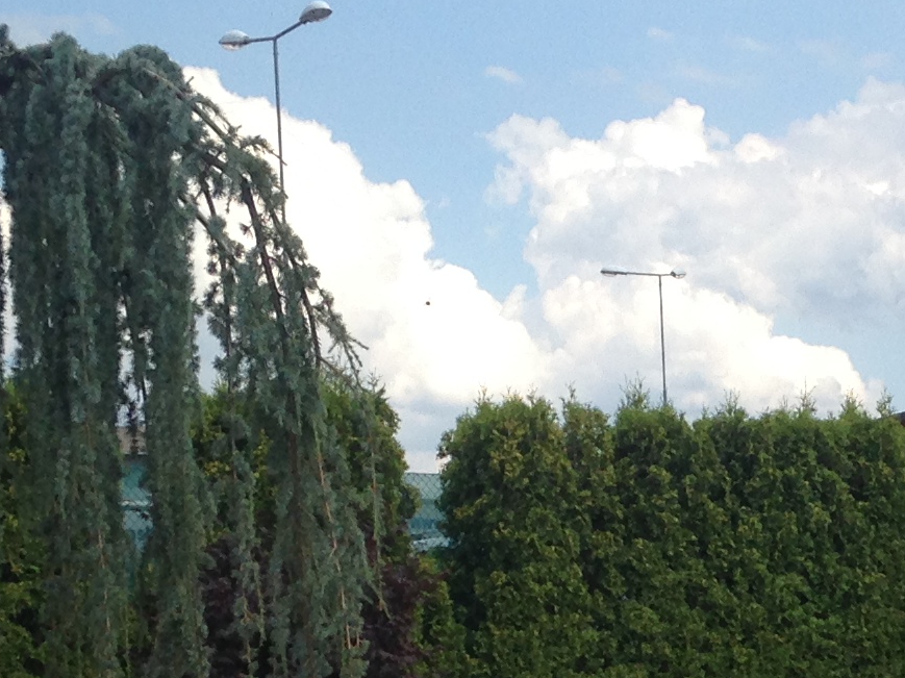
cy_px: 834
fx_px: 3241
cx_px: 818
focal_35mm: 124
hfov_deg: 15.7
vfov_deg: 11.7
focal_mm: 4.12
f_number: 2.4
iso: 50
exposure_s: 1/1391
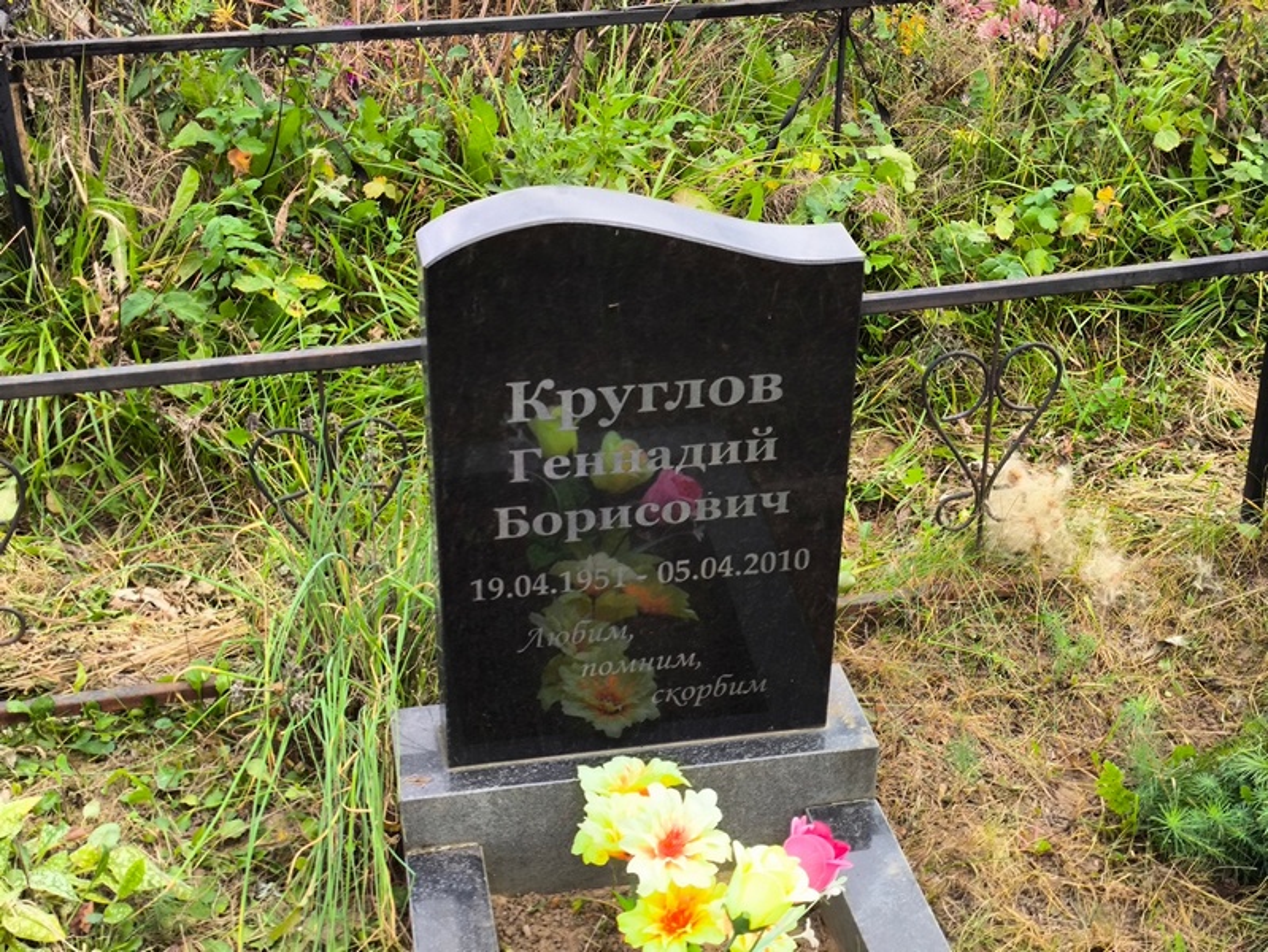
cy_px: 476
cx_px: 634
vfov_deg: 29.1
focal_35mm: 50
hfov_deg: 38.2
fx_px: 1832
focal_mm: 4.71
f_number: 1.7
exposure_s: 1/222
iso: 50
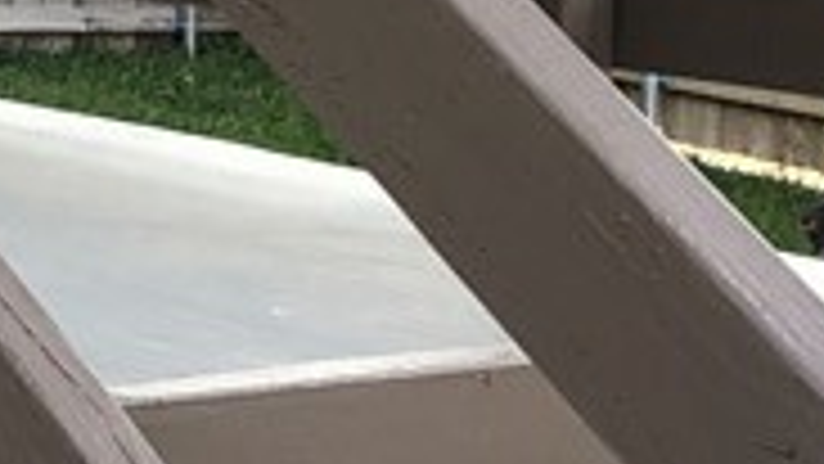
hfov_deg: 11.3
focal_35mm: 171
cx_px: -838
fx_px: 3737
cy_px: -41
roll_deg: -0.2
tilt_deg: -6.7
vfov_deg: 7.1
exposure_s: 1/120
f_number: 1.8
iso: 40
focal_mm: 3.99
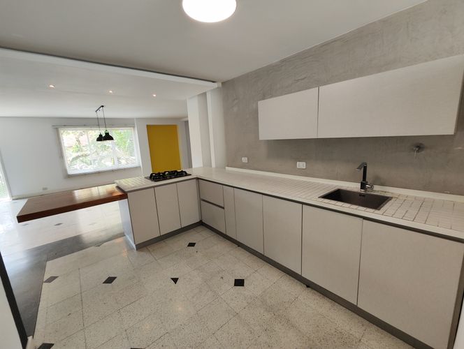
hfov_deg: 102.0
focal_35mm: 14
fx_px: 188
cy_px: 174
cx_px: 232
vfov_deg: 85.8
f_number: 2.2
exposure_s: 1/40
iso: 95
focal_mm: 2.16
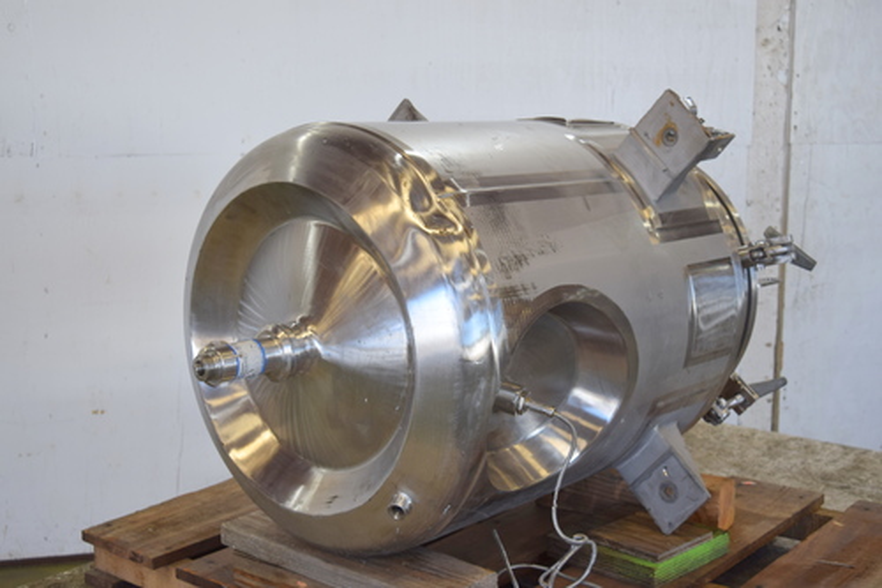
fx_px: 1176
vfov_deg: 28.1
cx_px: 441
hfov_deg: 41.1
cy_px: 294
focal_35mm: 48
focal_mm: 32
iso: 400
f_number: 5
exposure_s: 1/100
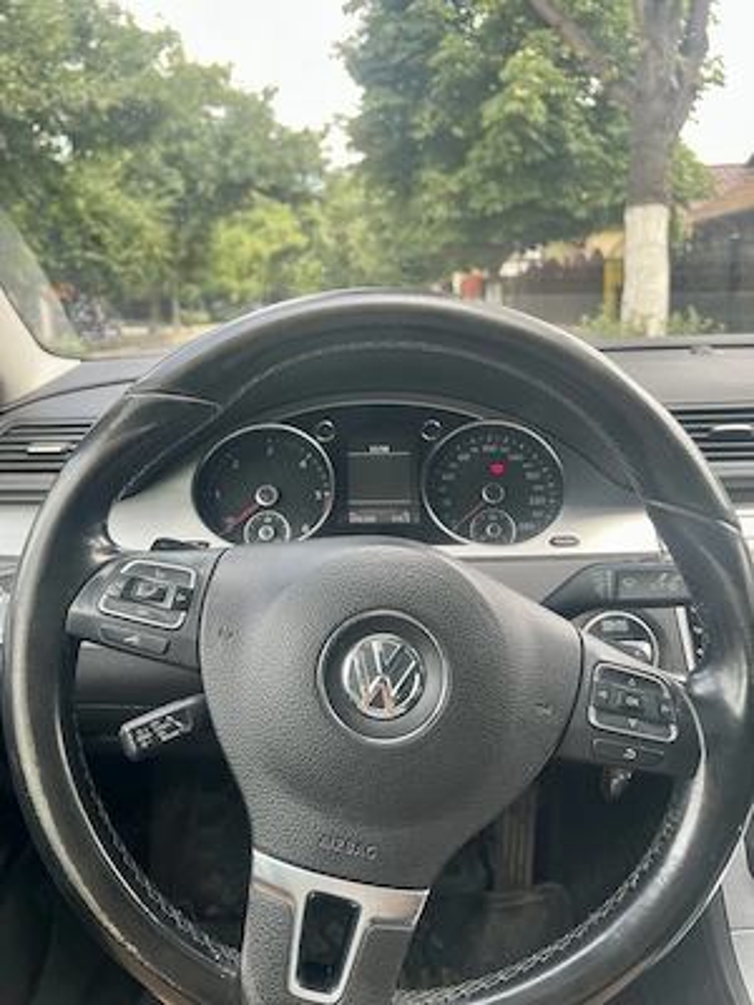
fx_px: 755
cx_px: 377
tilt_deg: -13.8
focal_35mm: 26
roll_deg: +2.2
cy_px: 502
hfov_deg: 53.1
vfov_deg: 67.3
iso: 40
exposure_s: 1/121
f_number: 1.5
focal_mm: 5.7
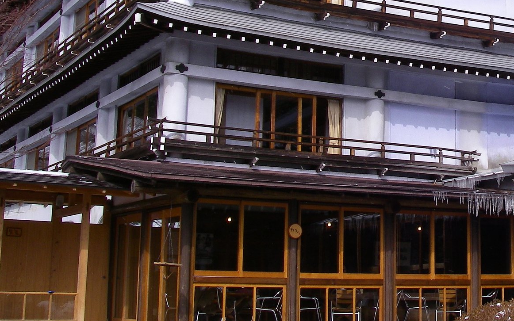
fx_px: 994
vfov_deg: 18.0
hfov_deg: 28.1
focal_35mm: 71
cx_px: 445
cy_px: 23
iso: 64
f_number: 6.6
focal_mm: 6.3
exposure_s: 1/200
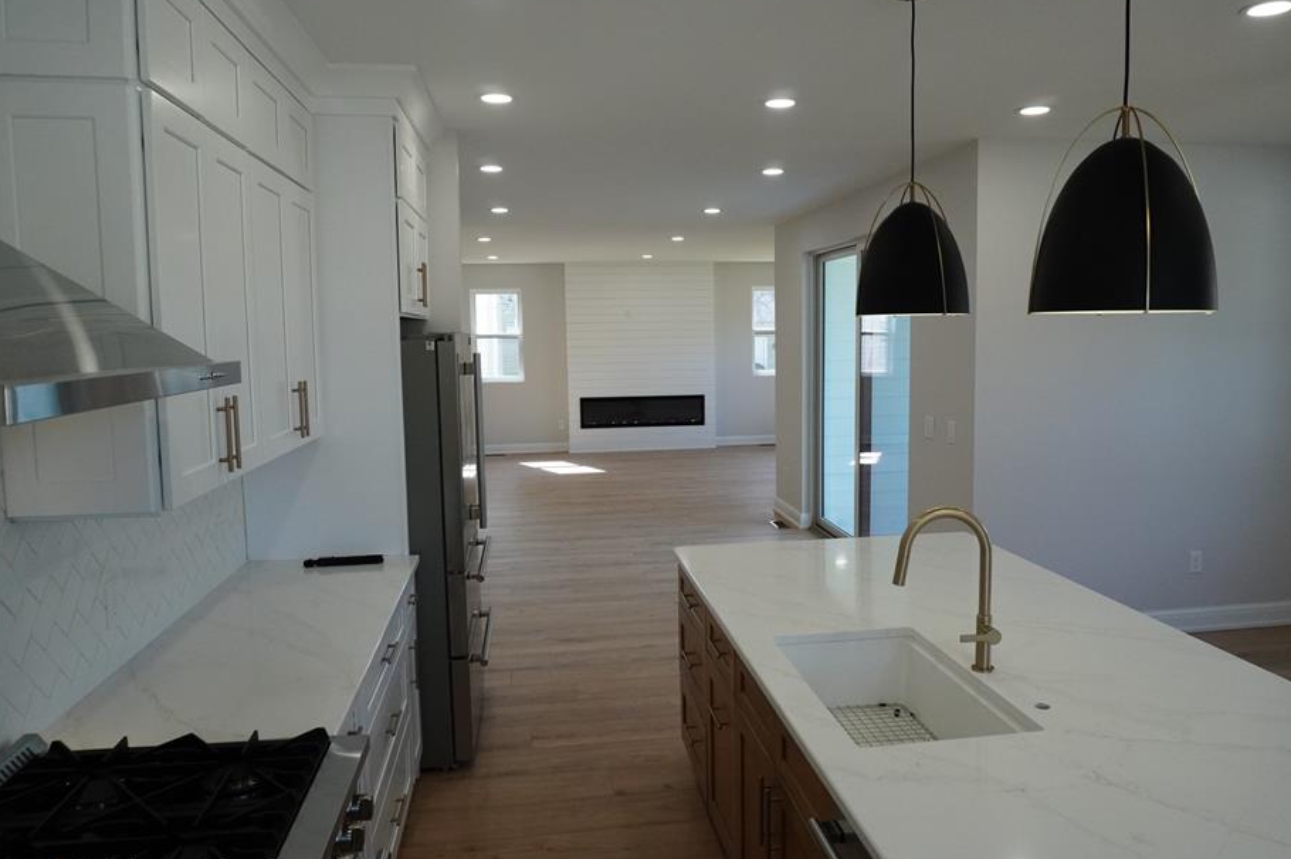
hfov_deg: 67.3
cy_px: 420
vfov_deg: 47.9
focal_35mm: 27
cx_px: 684
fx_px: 968
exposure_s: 1/400
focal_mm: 16
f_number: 5.6
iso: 1600
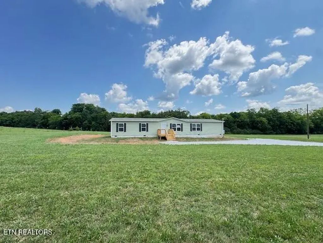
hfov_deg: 102.1
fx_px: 131
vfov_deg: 85.7
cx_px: 162
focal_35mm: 14
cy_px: 122
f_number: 2.2
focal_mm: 2.22
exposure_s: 1/445
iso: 40
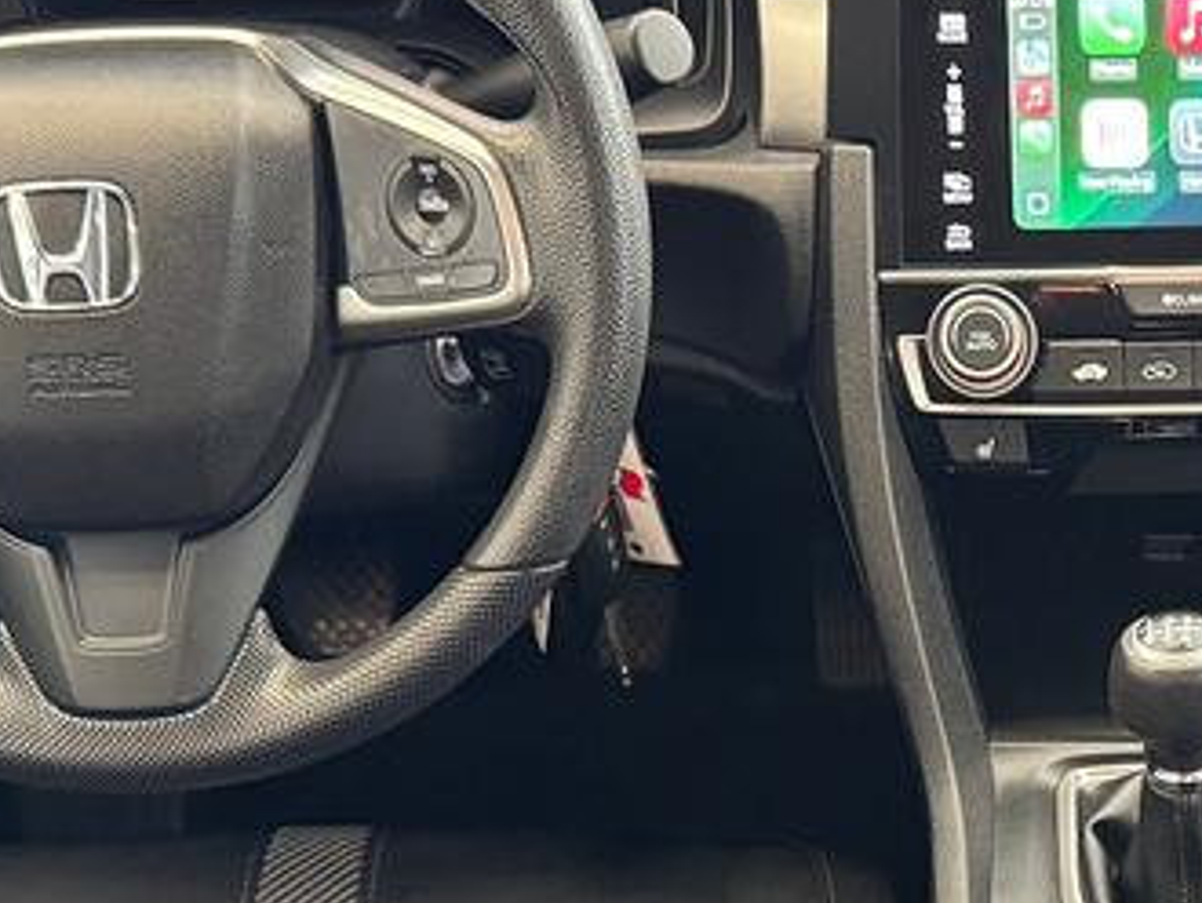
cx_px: 1187
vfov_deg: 15.4
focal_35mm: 93
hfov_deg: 20.4
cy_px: 1056
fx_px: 3232
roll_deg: -0.4
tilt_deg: -39.3
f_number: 1.78
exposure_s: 1/40
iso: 640
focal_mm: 6.76
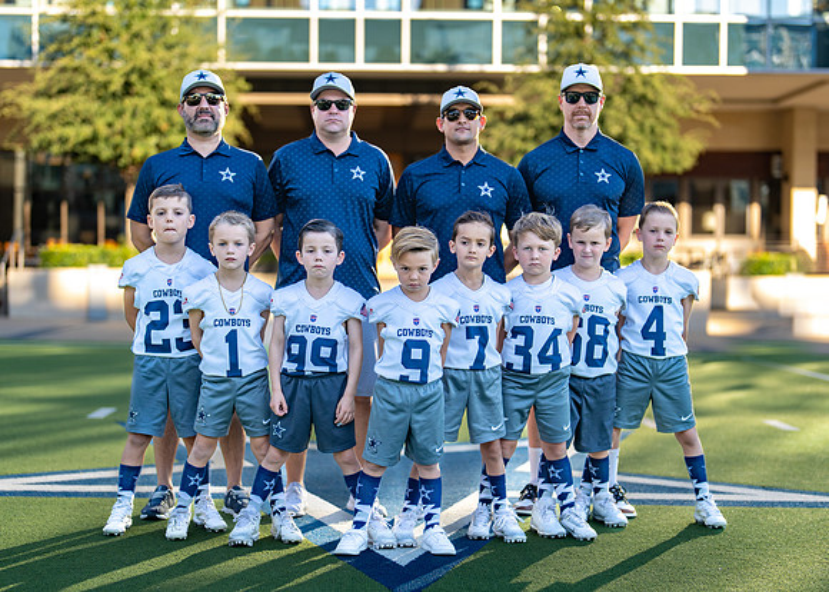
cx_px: 418
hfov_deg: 30.1
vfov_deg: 21.7
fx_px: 1543
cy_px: 343
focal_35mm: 66
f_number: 1.2
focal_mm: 50
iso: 100
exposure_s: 1/2000
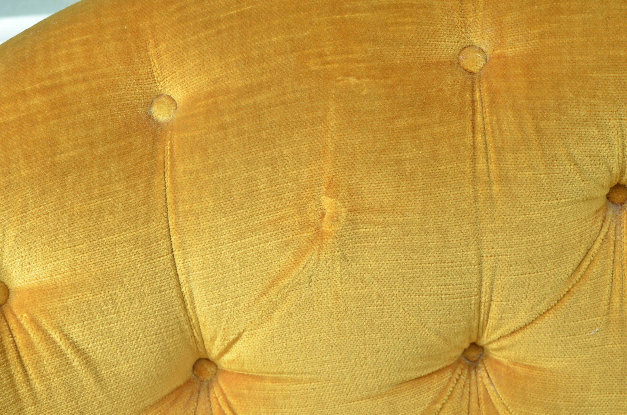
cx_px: 314
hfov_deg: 29.9
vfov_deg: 20.1
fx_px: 1173
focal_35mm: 68
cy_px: 208
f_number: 8
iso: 125
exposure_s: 1/125
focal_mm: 45
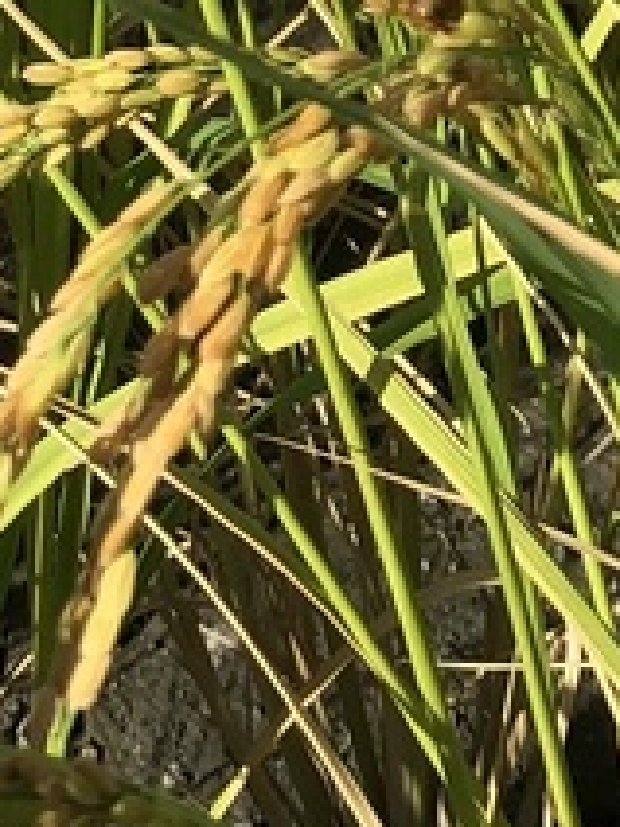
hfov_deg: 8.7
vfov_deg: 11.3
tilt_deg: -27.5
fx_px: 4036
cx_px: 772
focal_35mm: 169
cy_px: -304
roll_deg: +0.5
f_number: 1.8
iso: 20
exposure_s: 1/1845
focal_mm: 3.99
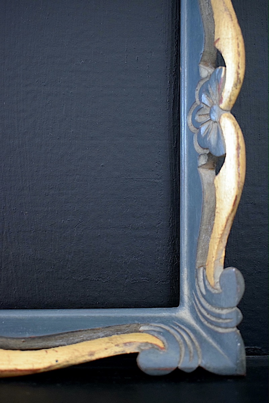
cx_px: 134
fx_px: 521
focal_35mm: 46
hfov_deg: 28.9
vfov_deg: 42.3
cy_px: 202
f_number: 4.2
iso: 2500
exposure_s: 1/60
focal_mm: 31
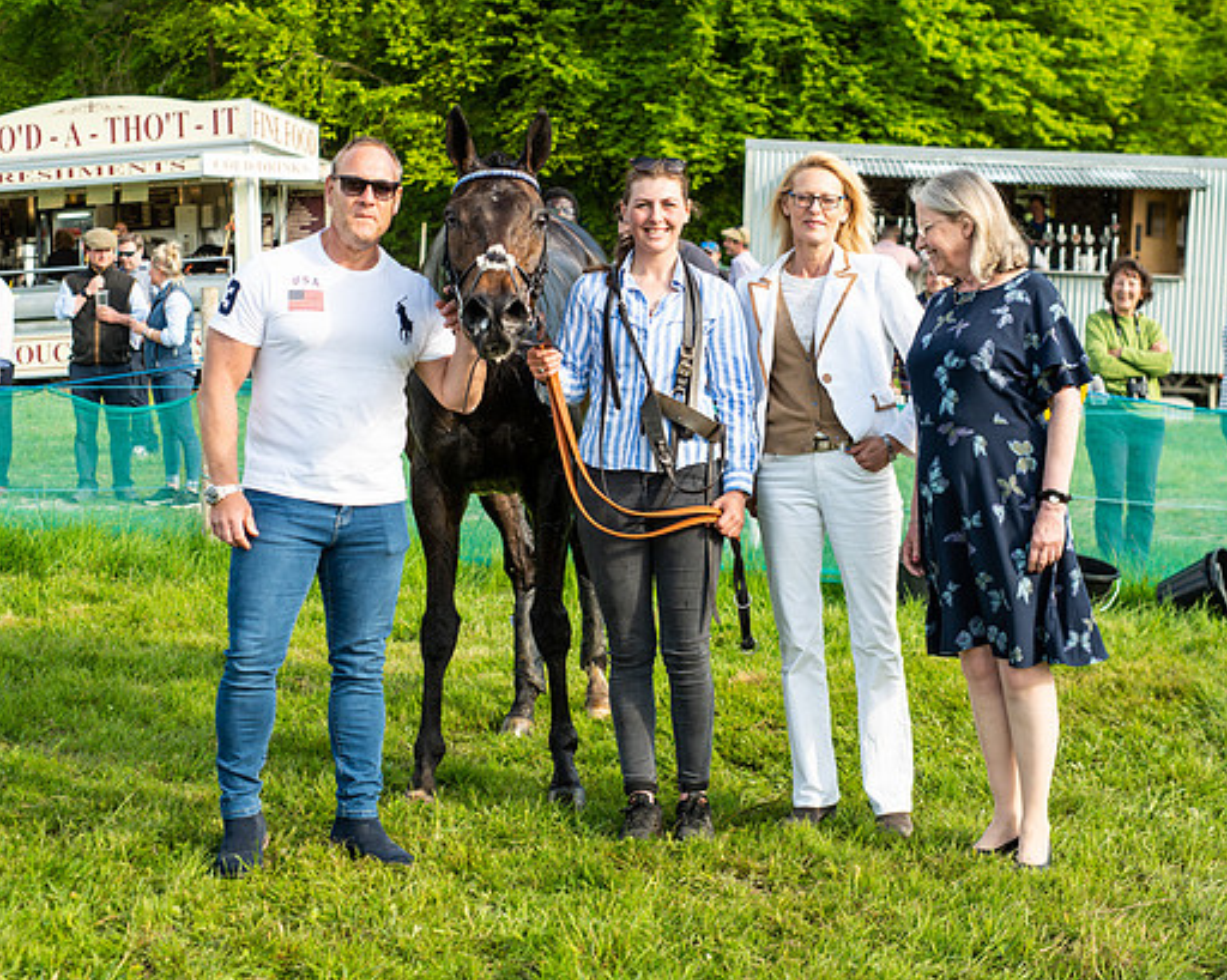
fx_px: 2250
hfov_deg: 30.5
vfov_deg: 24.6
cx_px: 595
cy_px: 448
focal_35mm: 62
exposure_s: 1/500
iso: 200
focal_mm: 50
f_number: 5
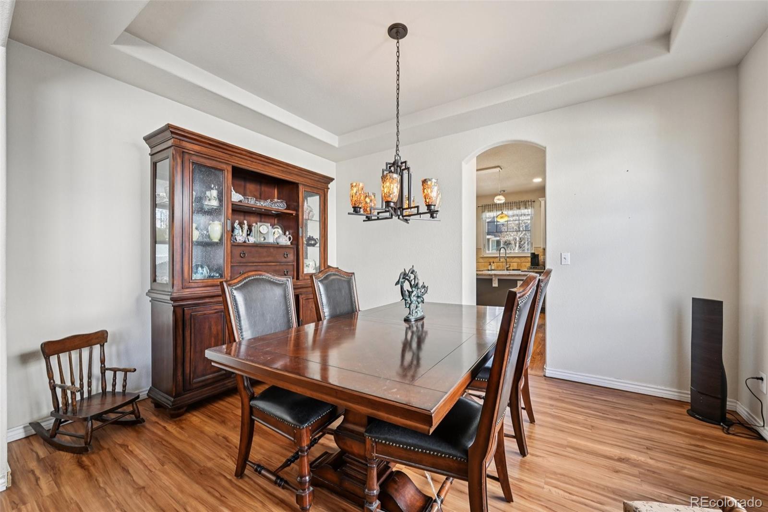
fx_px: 299
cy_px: 256
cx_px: 384
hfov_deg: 104.3
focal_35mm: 14
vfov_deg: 81.2
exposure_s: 1/6
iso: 400
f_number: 11
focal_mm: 14
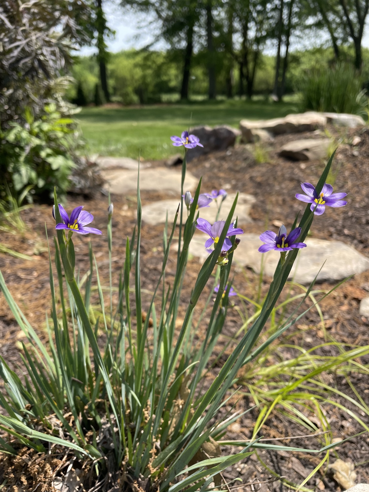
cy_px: 246
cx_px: 184
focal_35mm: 26
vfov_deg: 67.3
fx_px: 370
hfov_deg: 53.1
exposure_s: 1/2257
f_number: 1.6
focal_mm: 4.2
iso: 32
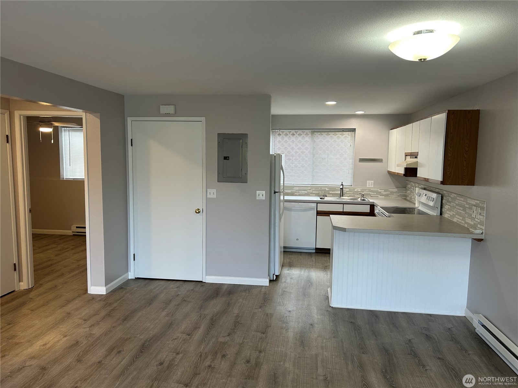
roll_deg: -0.4
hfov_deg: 67.3
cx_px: 259
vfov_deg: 53.1
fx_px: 389
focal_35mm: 26
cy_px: 194
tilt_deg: -6.2
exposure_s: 1/120
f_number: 1.5
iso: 80
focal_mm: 5.7
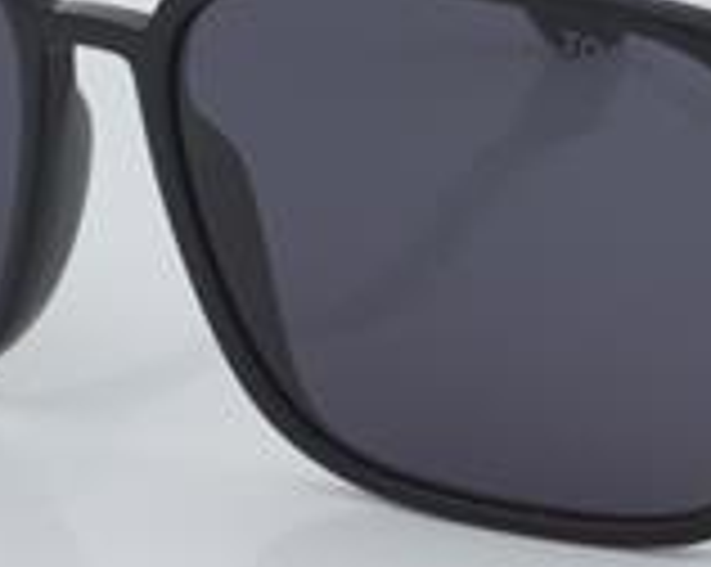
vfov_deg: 7.9
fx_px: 4123
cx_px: 508
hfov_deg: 9.8
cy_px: 230
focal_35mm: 196
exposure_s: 1/4
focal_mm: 55
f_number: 32
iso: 100
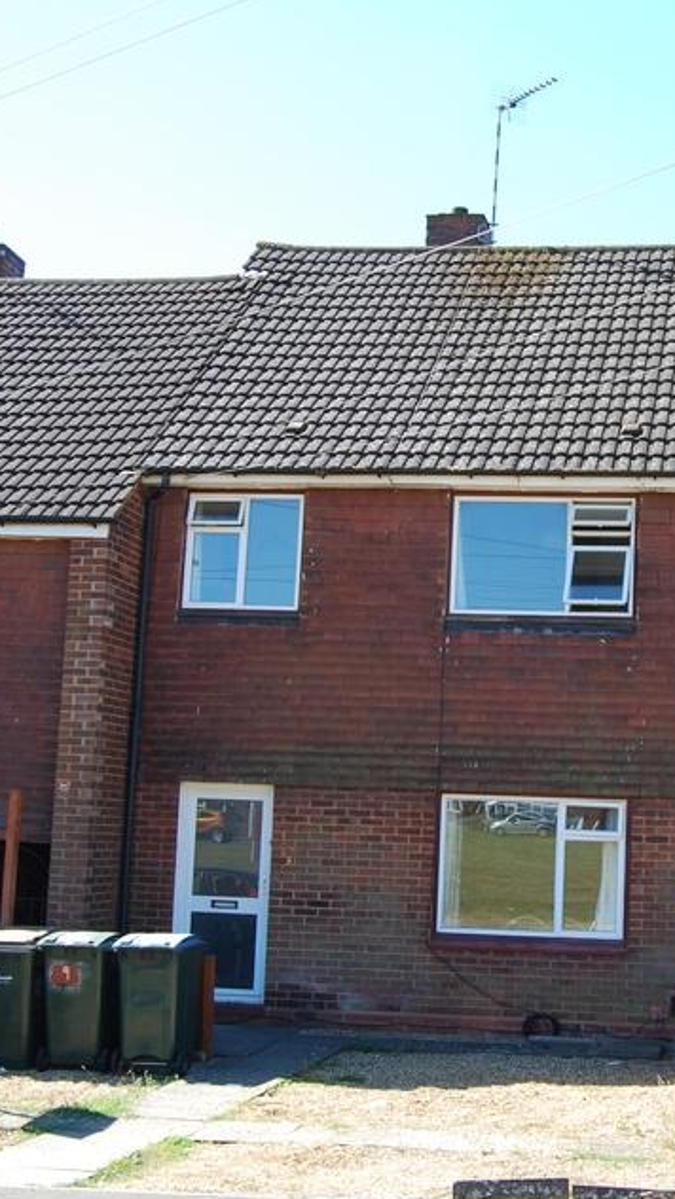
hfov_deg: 21.2
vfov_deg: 37.2
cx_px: 552
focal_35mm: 56
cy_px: 583
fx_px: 1782
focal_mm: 22
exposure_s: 1/125
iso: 100
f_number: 5.6
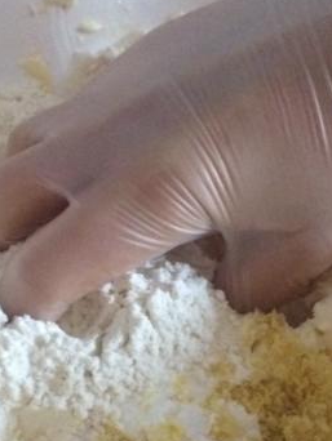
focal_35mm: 78
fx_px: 996
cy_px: 317
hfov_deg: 18.9
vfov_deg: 24.8
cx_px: 213
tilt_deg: -51.1
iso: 400
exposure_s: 1/17
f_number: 2.2
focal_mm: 4.15
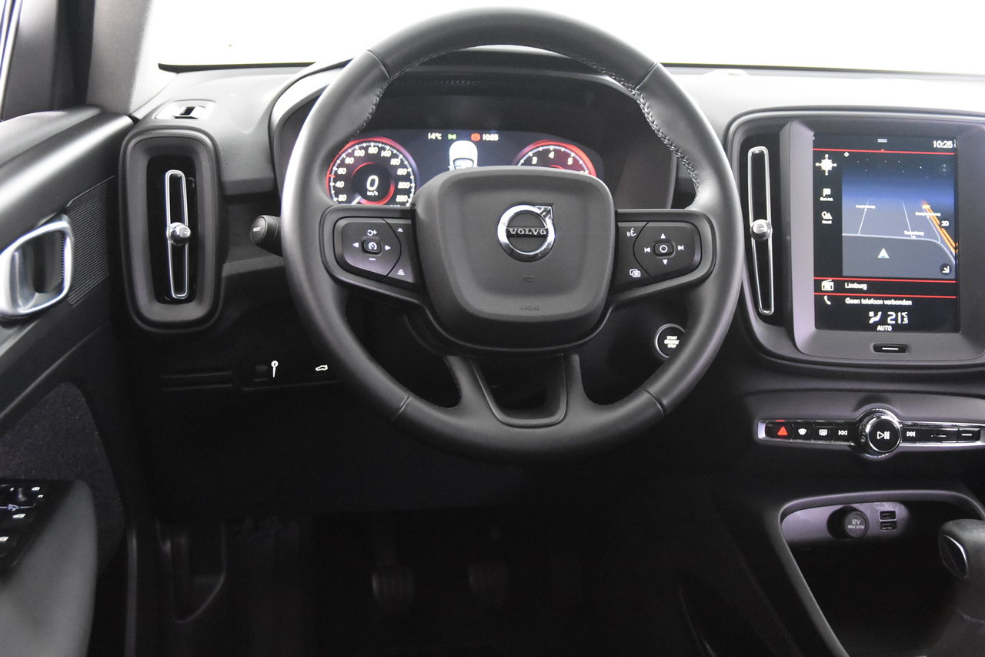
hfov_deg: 46.4
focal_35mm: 42
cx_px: 492
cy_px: 328
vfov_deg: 31.9
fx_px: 1149
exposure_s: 1/50
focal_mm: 28
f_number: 3.2
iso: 8000
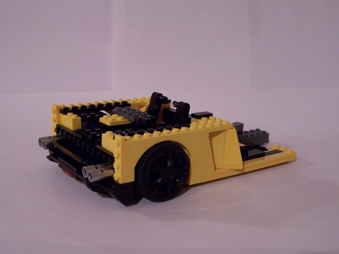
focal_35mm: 51
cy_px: 127
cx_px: 170
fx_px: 499
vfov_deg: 28.6
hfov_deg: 37.5
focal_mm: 8.5
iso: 200
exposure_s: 1/8
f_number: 3
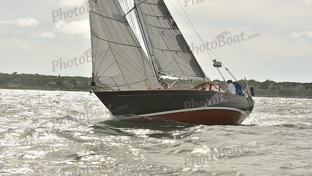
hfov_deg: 21.4
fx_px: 828
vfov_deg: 12.1
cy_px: 78
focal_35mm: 100
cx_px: 156
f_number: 10
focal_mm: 95
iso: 320
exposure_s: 1/1250
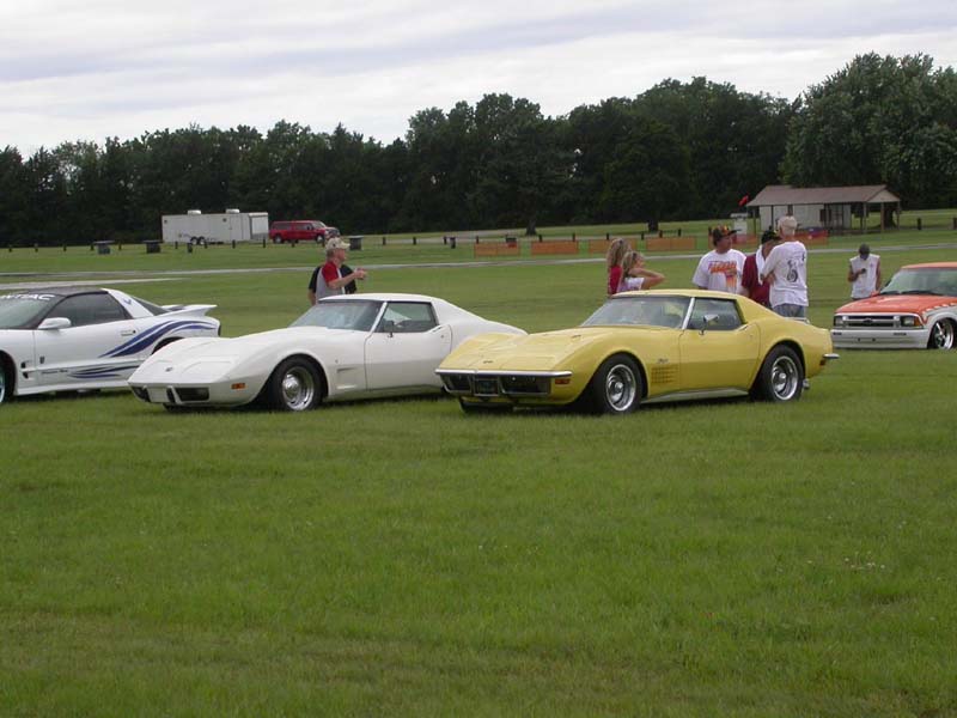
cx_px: 478
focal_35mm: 109
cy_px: 359
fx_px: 3013
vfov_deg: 13.6
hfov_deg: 18.0
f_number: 5.3
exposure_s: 1/331
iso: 100
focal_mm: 22.6
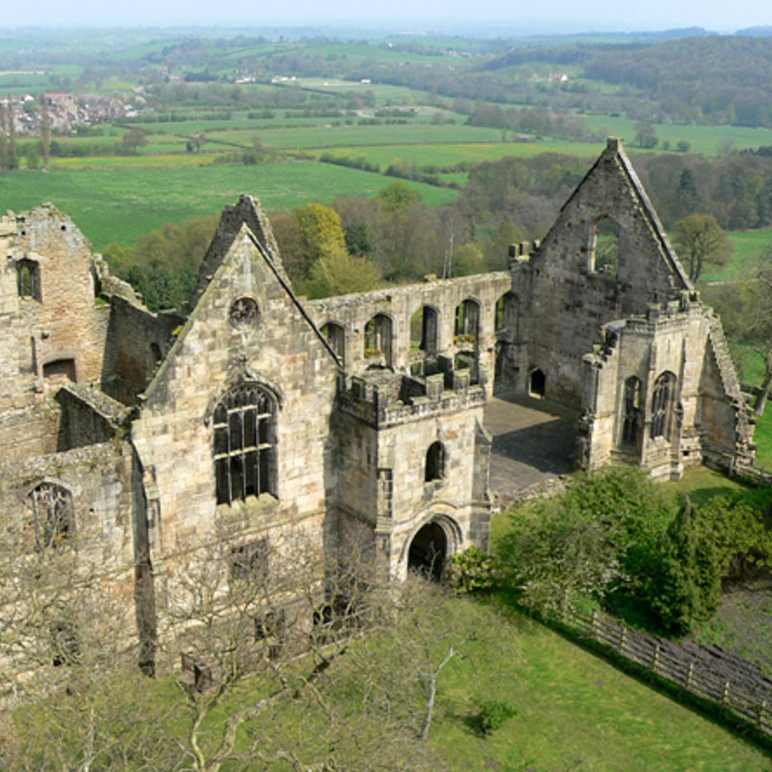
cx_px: 319
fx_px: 1085
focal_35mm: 43
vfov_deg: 39.2
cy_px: 385
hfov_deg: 39.0
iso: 80
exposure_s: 1/400
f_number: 4
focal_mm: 6
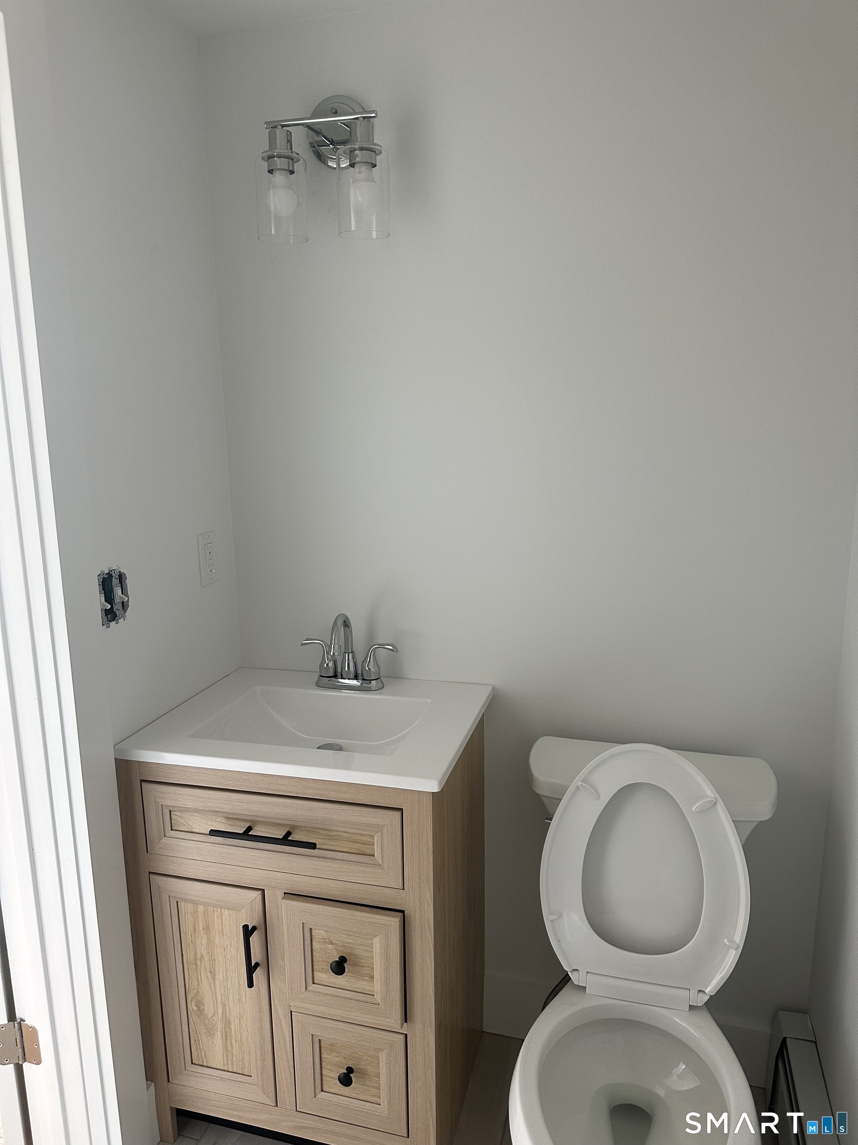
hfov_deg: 56.8
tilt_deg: -10.6
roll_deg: -0.1
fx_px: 793
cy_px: 572
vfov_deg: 71.6
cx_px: 429
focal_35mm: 24
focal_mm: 6.86
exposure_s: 1/121
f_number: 1.78
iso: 160
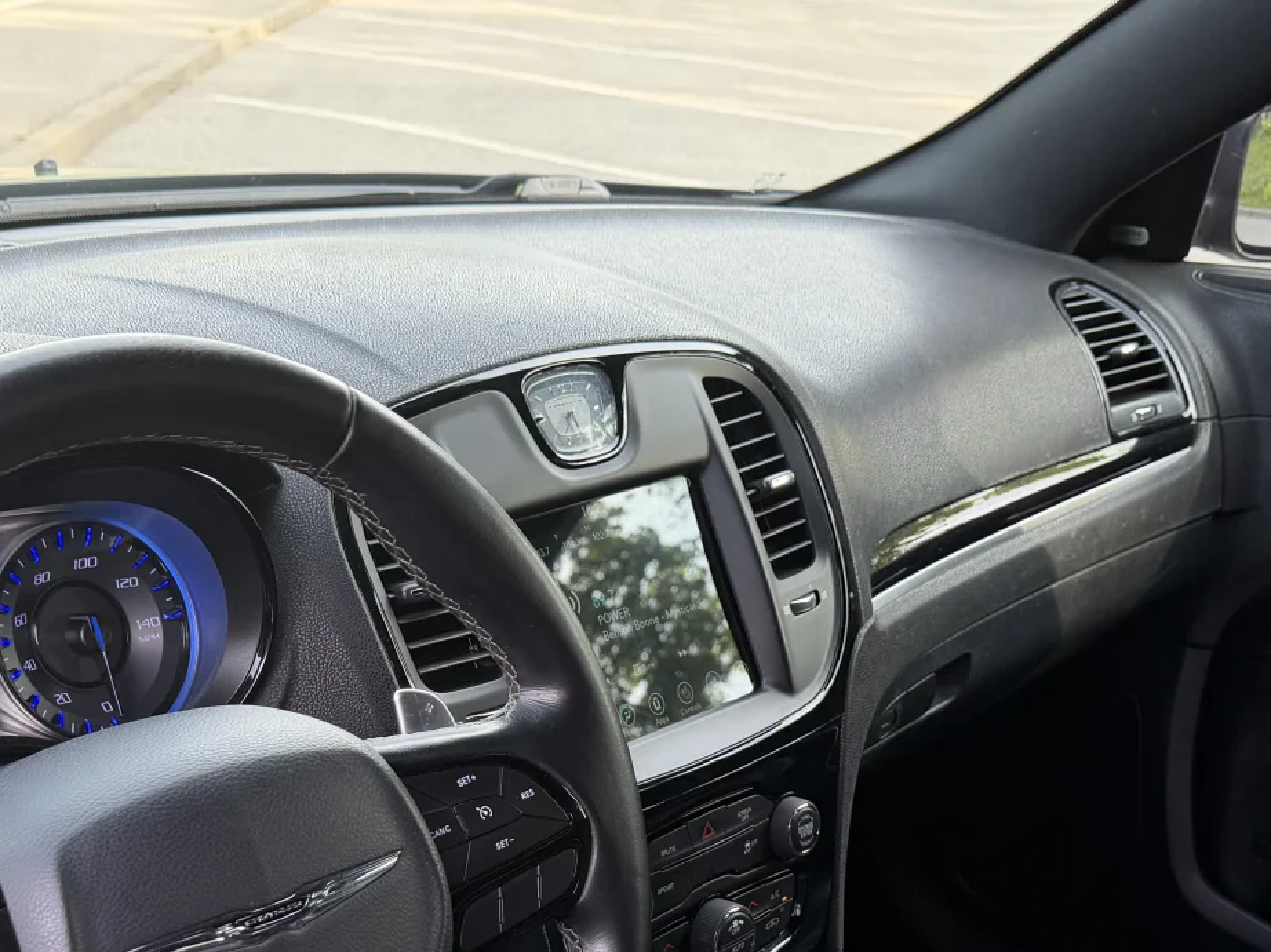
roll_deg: -0.8
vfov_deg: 27.3
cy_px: 971
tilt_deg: -31.2
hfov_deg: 38.1
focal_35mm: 50
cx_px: 545
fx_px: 1835
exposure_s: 1/126
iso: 80
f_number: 1.78
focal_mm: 6.76
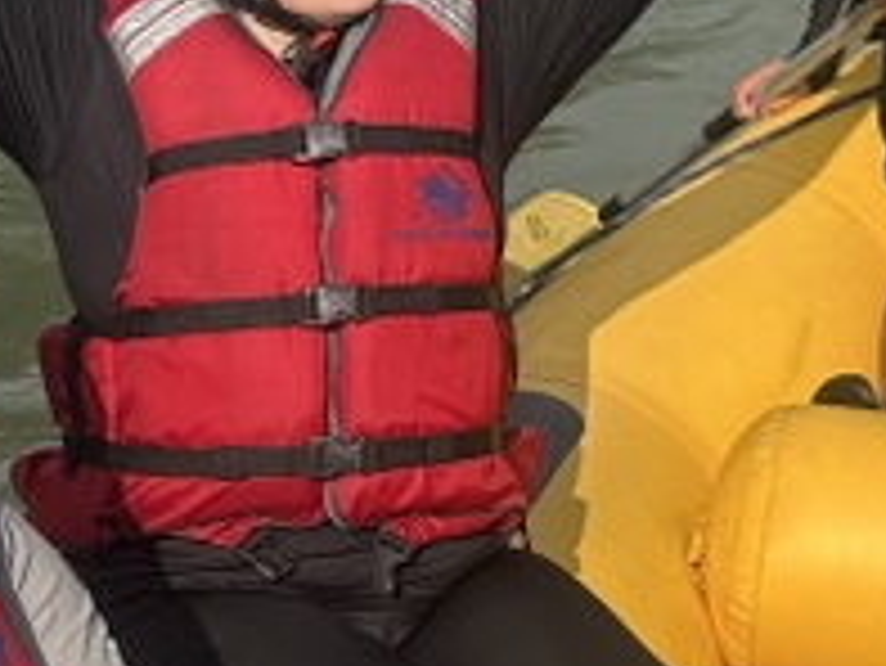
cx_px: 1102
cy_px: -63
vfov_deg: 12.0
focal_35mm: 122
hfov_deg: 15.5
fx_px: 3125
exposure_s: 1/2732
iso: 80
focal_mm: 6.86
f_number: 1.78
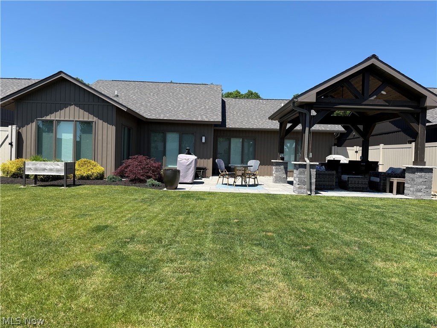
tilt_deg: -0.5
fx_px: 303
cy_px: 164
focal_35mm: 24
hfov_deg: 71.6
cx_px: 218
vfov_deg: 56.8
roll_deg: -1.7
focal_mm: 6.76
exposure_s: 1/3425
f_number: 1.78
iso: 80
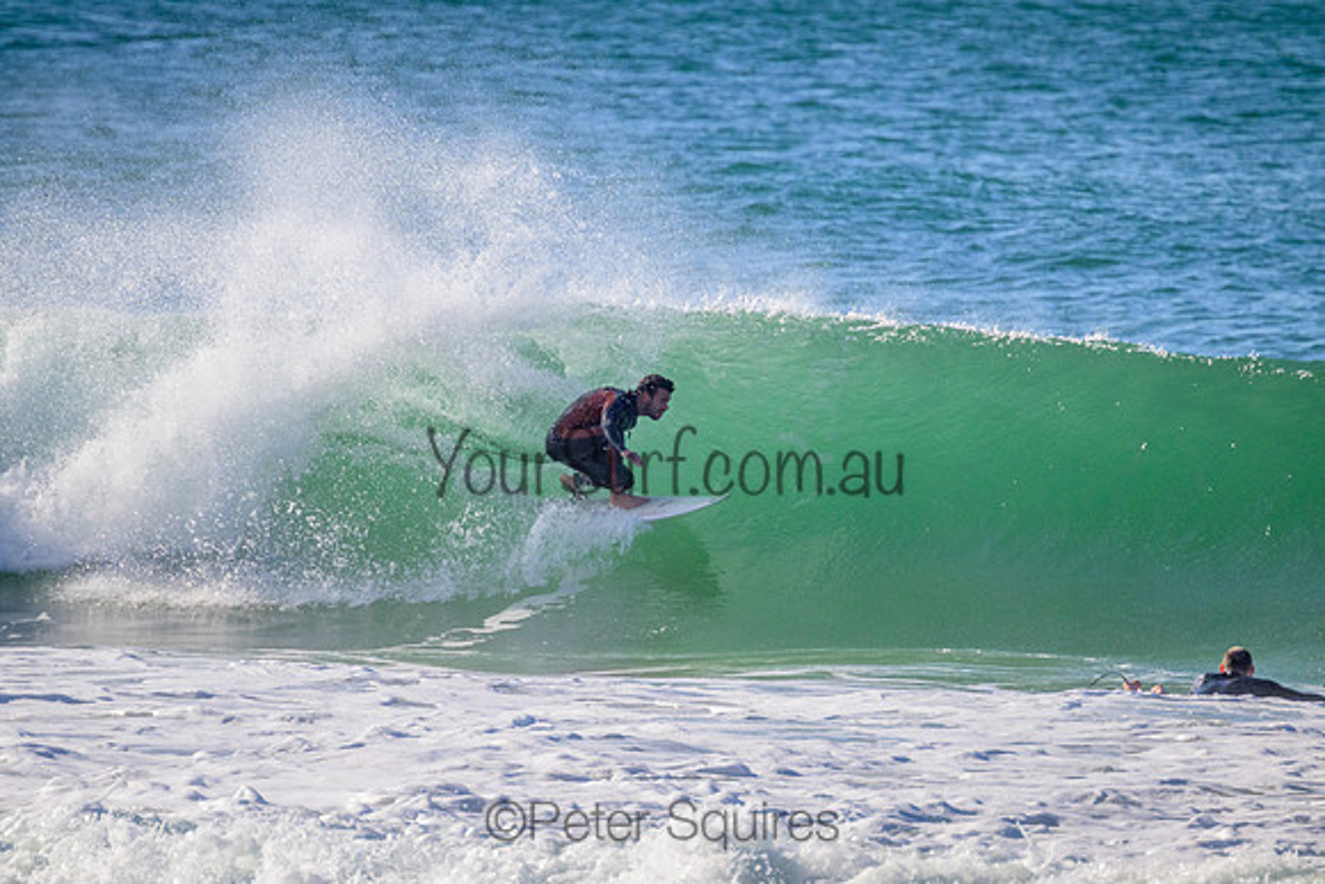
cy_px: 442
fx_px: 29450
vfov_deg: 1.7
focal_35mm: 800
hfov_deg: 2.6
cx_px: 662
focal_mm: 800
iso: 1400
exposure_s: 1/2000
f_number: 11
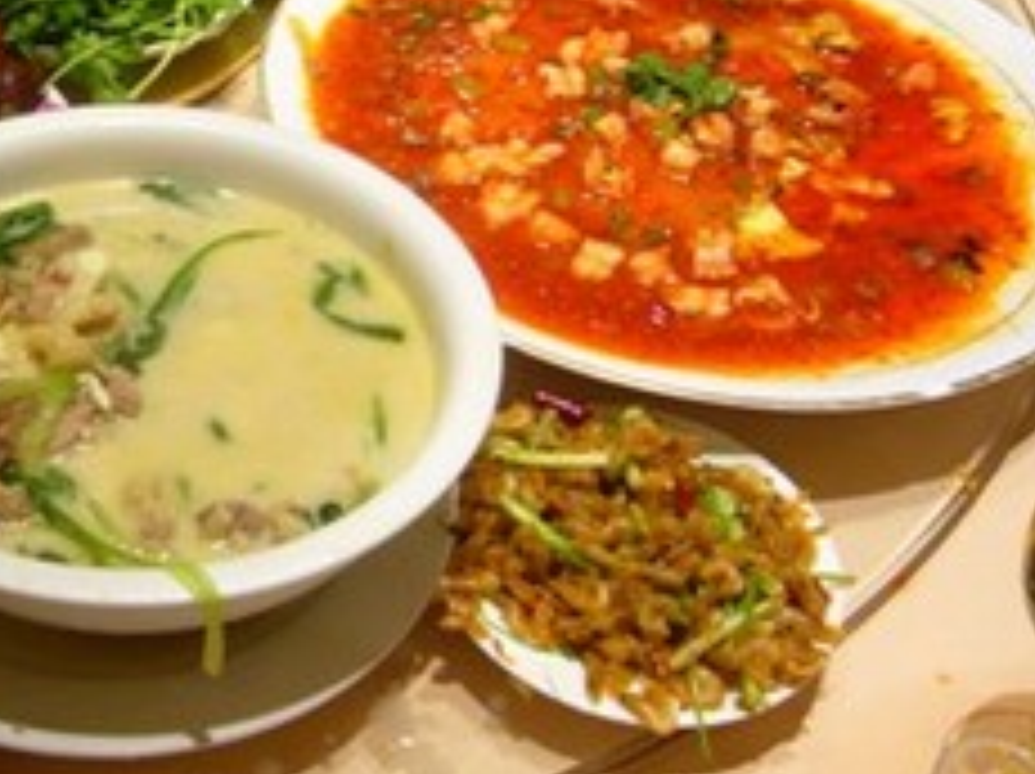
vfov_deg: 23.5
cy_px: 126
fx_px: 1822
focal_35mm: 61
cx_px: 212
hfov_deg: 30.9
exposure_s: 1/15
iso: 125
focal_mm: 5.8
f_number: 2.8
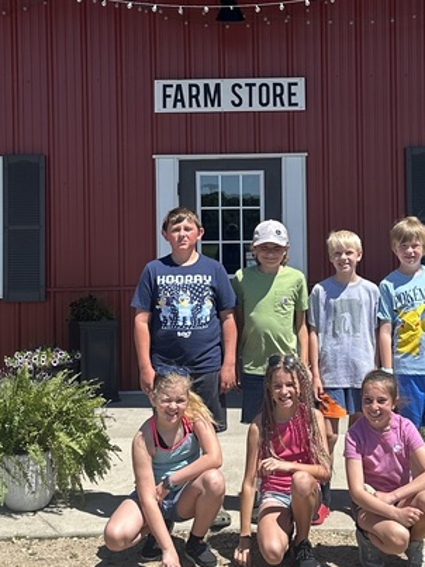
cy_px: 214
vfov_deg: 31.6
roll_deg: +0.5
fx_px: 999
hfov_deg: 23.9
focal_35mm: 61
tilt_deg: +1.8
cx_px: 276
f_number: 1.78
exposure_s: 1/4016
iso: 80
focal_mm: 6.86
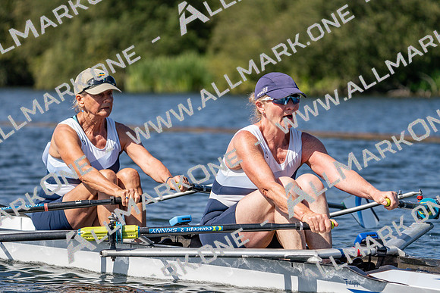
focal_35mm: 234
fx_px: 2861
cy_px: 146
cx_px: 220
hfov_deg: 8.8
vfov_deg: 5.9
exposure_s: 1/2000
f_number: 5.6
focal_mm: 234
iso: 200
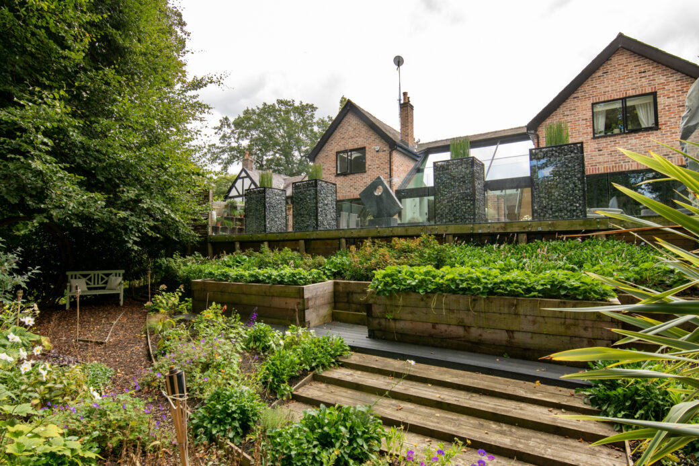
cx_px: 350
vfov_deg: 64.5
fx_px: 369
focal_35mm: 19
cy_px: 233
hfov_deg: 86.9
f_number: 11
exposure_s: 1/40
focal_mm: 19
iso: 250
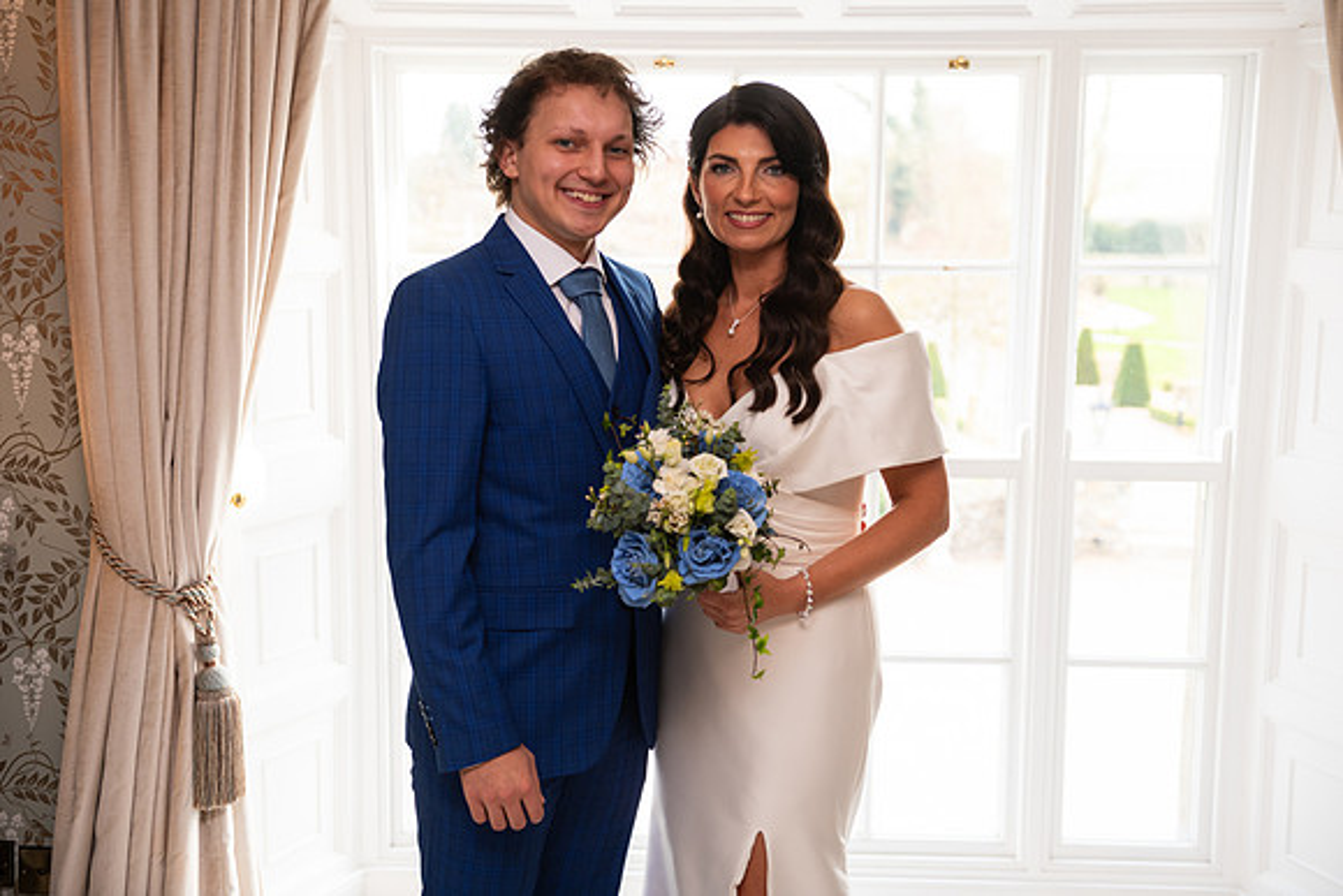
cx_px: 672
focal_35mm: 45
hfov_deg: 43.6
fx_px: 1679
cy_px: 448
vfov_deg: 29.9
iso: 400
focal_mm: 45
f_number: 3.5
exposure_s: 1/160
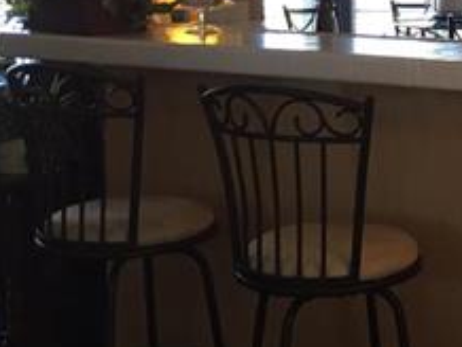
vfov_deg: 17.2
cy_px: 38
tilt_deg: -3.9
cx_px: 604
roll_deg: -1.4
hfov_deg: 20.9
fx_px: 1136
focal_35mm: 85
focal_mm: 4.15
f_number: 2.2
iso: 50
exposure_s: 1/30
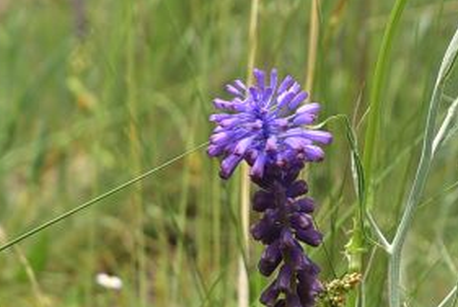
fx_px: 2942
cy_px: 430
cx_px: 277
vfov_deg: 5.9
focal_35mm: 231
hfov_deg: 8.9
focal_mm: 50
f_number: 5
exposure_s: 1/400
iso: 100
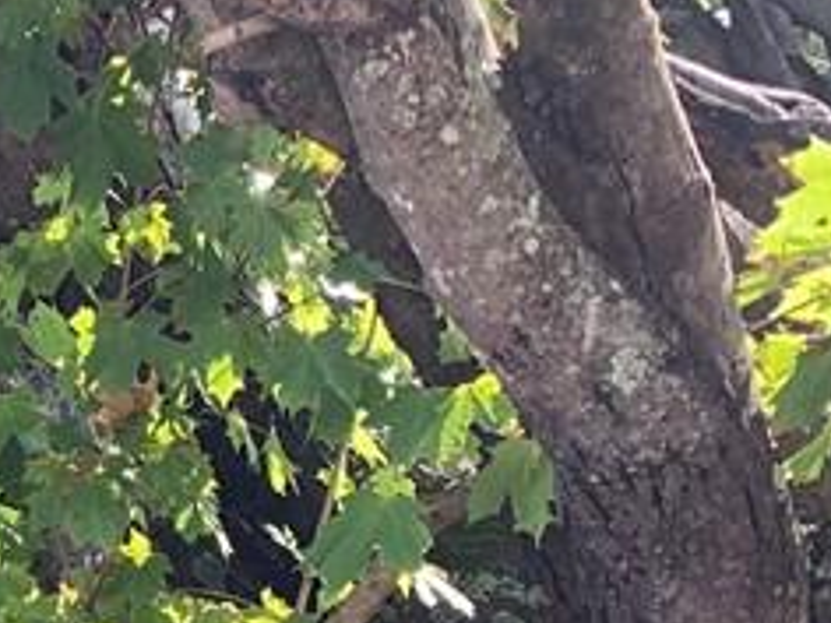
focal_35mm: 113
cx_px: -715
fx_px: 2713
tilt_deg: +4.4
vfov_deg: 12.3
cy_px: 1031
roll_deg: +0.2
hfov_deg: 14.9
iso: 25
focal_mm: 4.25
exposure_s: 1/158
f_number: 1.8
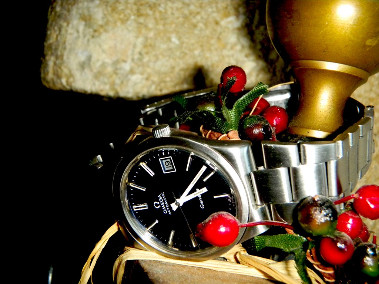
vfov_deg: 31.5
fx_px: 504
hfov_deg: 41.2
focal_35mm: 46
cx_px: 190
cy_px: 142
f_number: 8.3
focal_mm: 8.3
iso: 400
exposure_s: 1/30
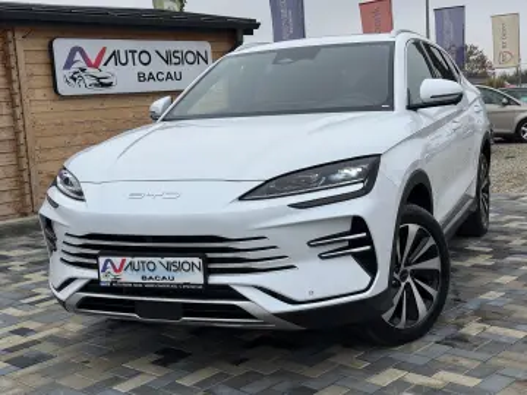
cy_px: 198
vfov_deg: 30.3
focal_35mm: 48
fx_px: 731
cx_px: 264
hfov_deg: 39.7
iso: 64
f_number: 1.78
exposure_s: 1/1456
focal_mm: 6.76
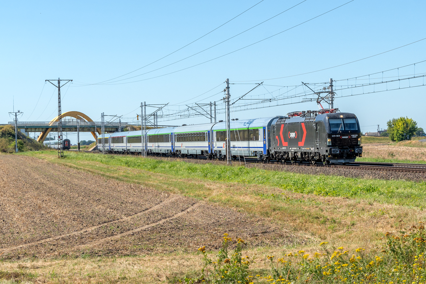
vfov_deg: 18.9
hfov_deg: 28.1
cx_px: 213
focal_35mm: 72
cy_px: 142
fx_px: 852
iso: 200
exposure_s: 1/1000
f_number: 9
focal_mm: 48
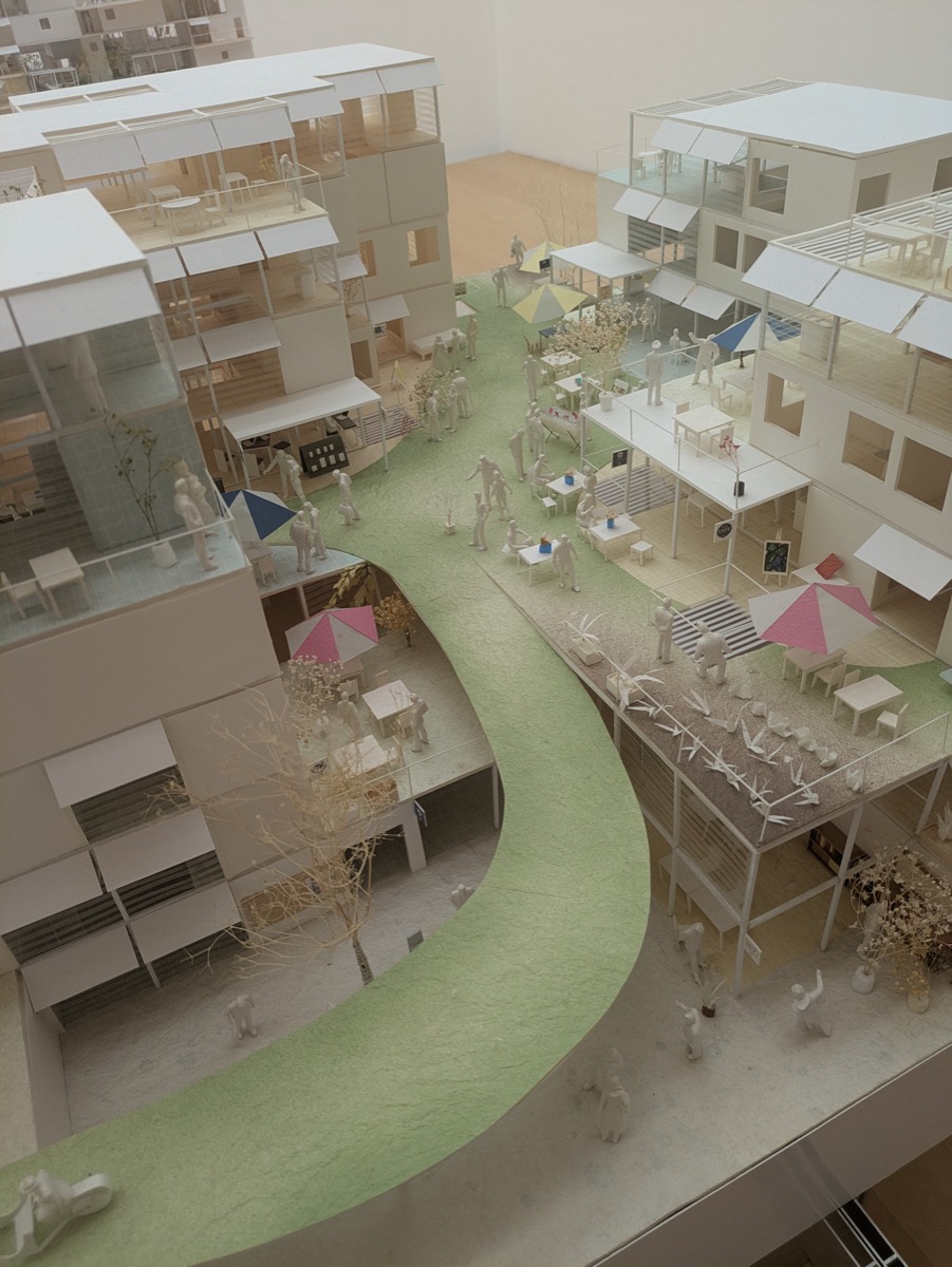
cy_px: 634
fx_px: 916
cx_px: 476
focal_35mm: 25
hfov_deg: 54.9
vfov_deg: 69.4
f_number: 1.89
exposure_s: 1/100
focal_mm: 5.43
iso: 139
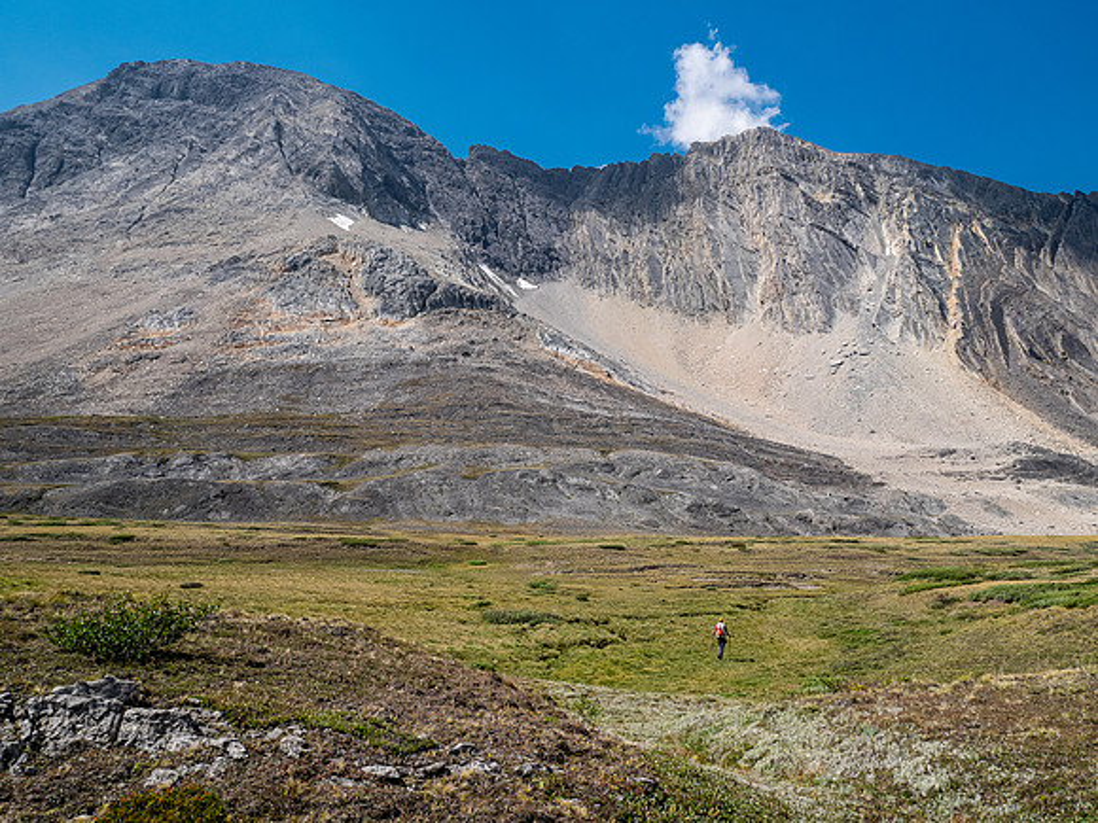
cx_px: 549
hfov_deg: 60.0
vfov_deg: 46.8
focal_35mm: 30
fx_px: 952
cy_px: 412
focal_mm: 15
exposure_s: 1/200
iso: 200
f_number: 8
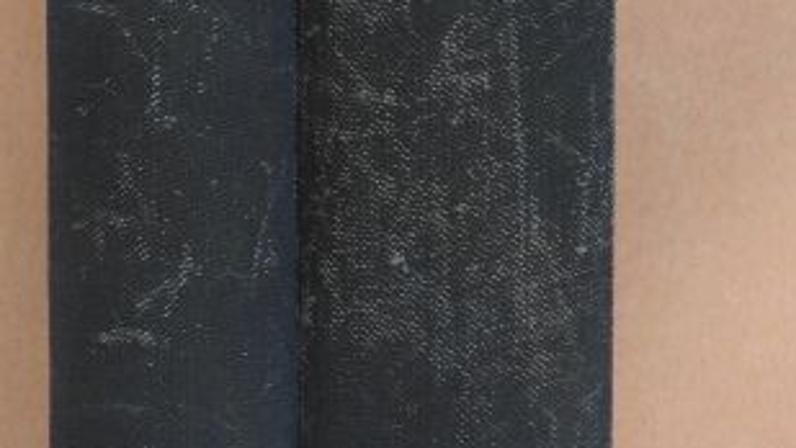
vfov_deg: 14.6
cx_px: 350
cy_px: -152
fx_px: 1668
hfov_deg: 26.8
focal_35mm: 79
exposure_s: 1/10
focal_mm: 6.3
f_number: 3.8
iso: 400
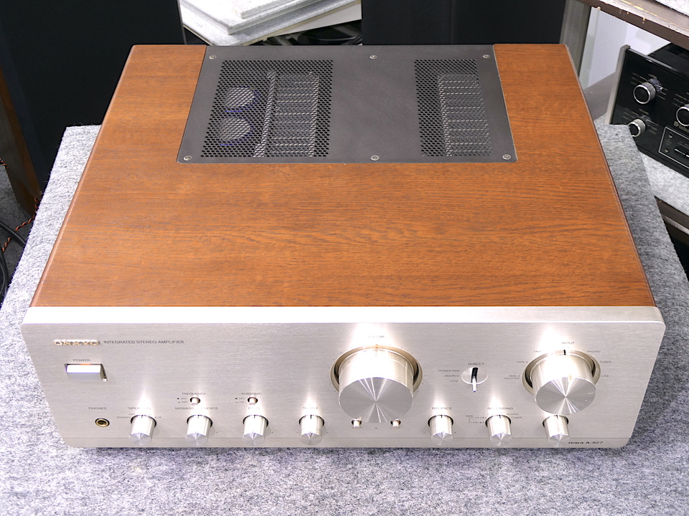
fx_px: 876
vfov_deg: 32.9
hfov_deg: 42.9
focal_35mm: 44
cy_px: 258
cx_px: 344
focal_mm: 7.8
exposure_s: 1/3.2
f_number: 3.9
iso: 100
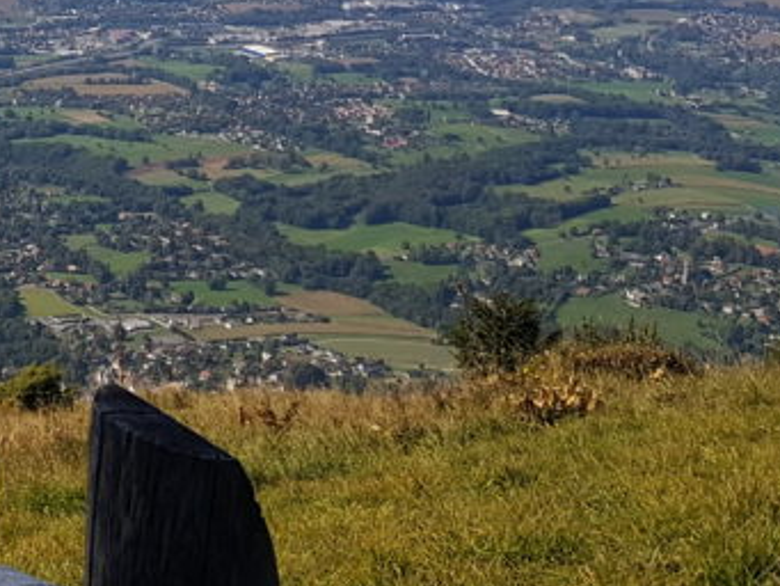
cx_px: -284
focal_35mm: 78
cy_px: -270
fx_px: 1758
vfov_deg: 17.2
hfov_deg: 22.0
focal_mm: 4.2
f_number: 1.7
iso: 40
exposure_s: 1/2592
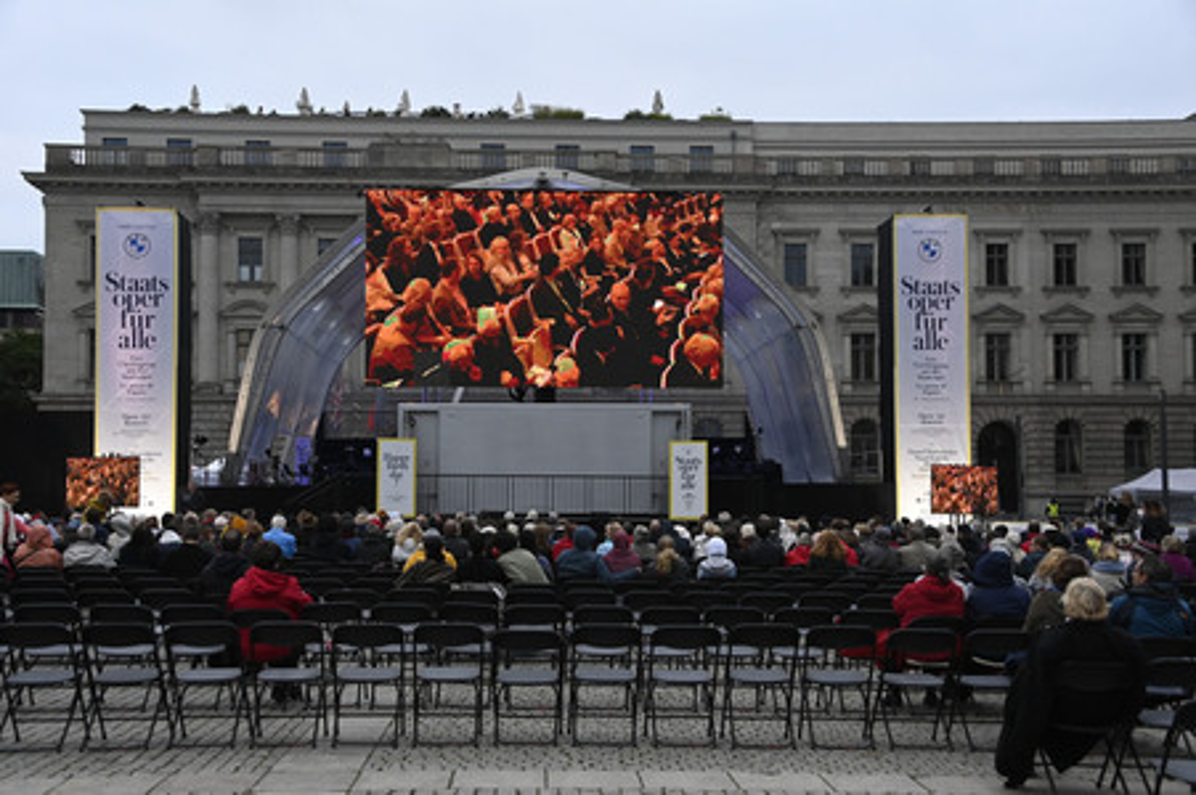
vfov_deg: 30.5
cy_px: 398
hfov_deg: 44.5
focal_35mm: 44
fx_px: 1461
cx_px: 598
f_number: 7.1
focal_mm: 44
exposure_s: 1/160
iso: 4000
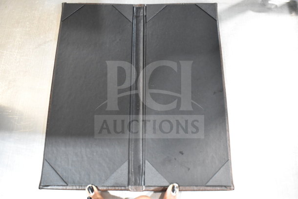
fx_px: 273
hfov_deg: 57.2
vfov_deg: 40.0
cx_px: 149
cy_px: 100
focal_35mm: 33
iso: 6400
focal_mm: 22
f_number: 5.6
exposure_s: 1/125
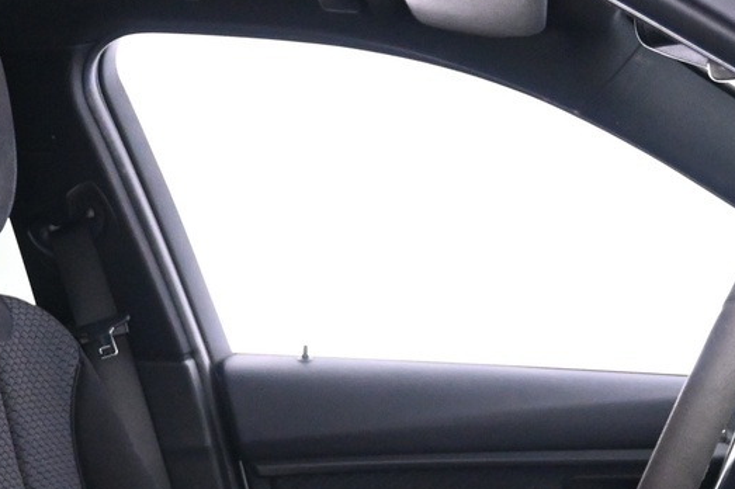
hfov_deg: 21.1
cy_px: 705
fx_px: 1945
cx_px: 134
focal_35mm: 95
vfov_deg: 13.6
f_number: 3.8
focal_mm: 20.5
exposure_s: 1/30
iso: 3200
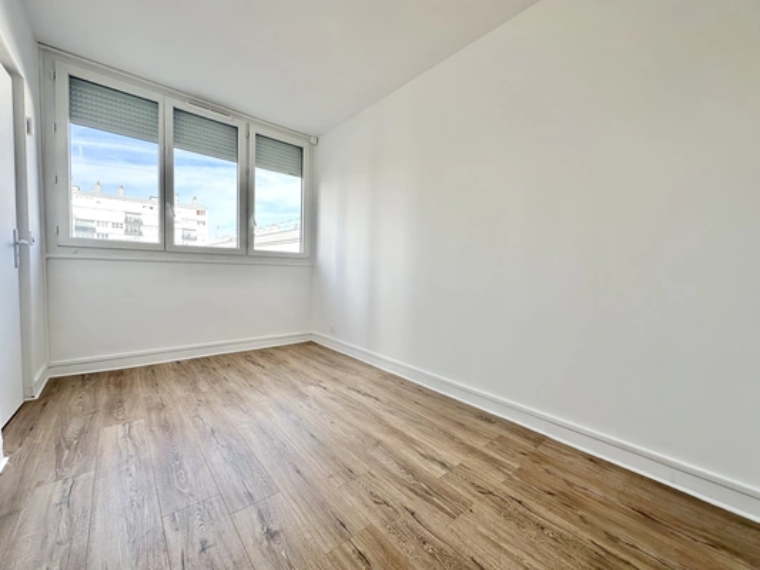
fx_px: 307
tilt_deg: -2.5
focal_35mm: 14
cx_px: 380
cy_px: 285
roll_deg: -1.6
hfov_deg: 102.1
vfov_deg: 85.7
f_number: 2.2
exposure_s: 1/178
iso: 40
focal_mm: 2.22
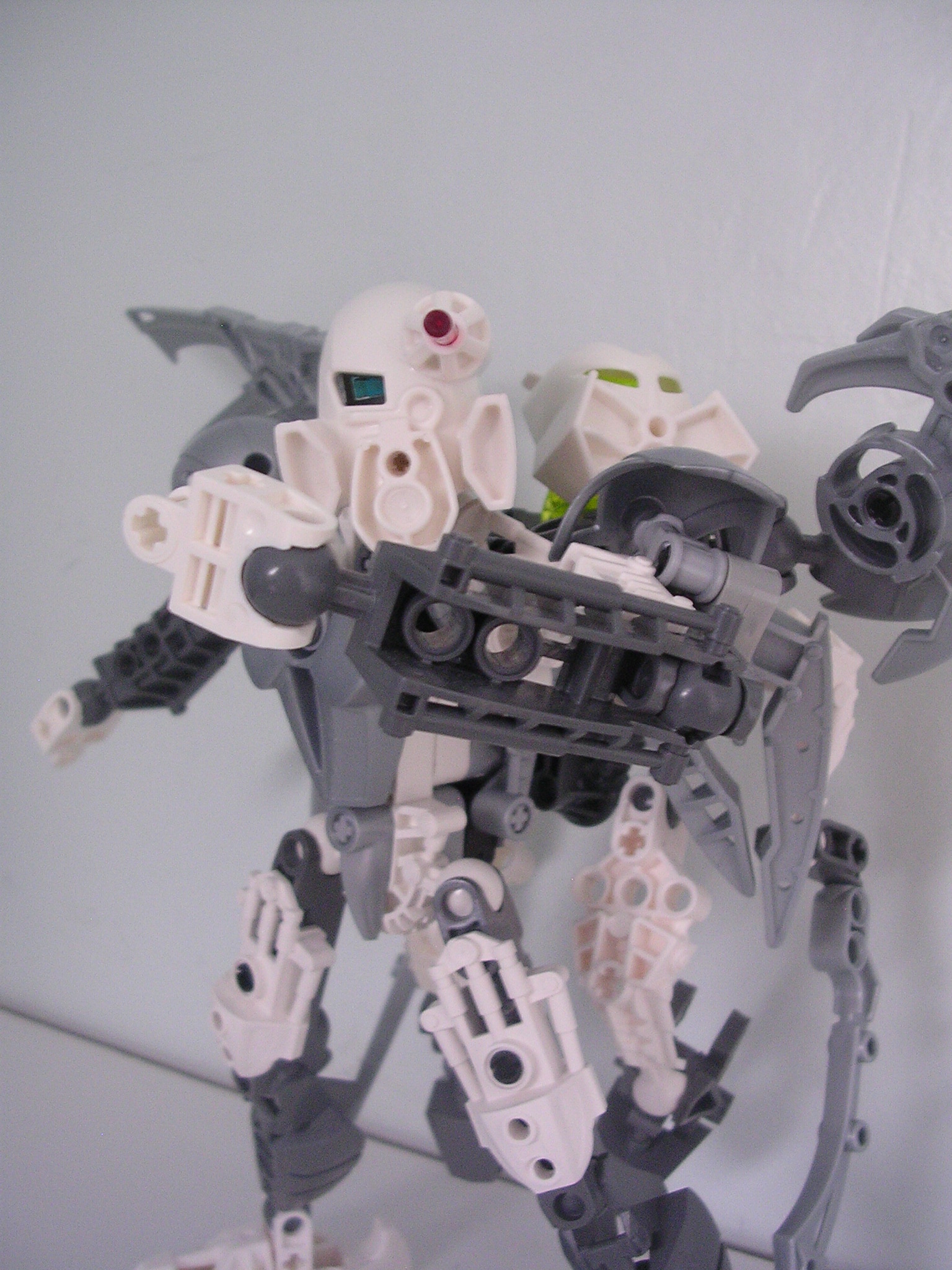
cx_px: 476
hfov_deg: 37.7
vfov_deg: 49.0
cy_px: 635
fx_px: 1393
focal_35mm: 38
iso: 242
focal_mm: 5.8
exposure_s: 1/3.5
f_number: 2.8
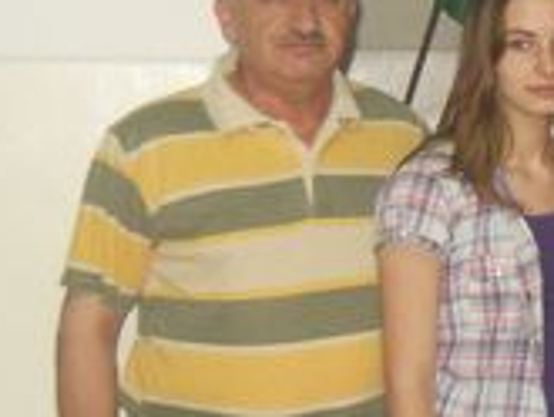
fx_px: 2386
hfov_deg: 12.3
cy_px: 316
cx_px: 933
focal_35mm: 149
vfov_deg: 10.0
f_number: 3.1
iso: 500
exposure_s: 1/30
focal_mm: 6.72
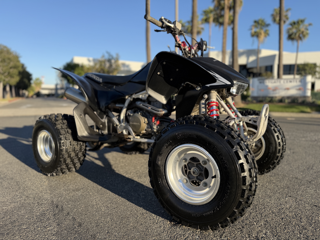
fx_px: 222
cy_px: 120
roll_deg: +0.2
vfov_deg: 56.8
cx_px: 160
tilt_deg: -5.3
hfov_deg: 71.6
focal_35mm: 24
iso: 80
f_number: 1.78
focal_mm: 6.76
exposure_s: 1/1689
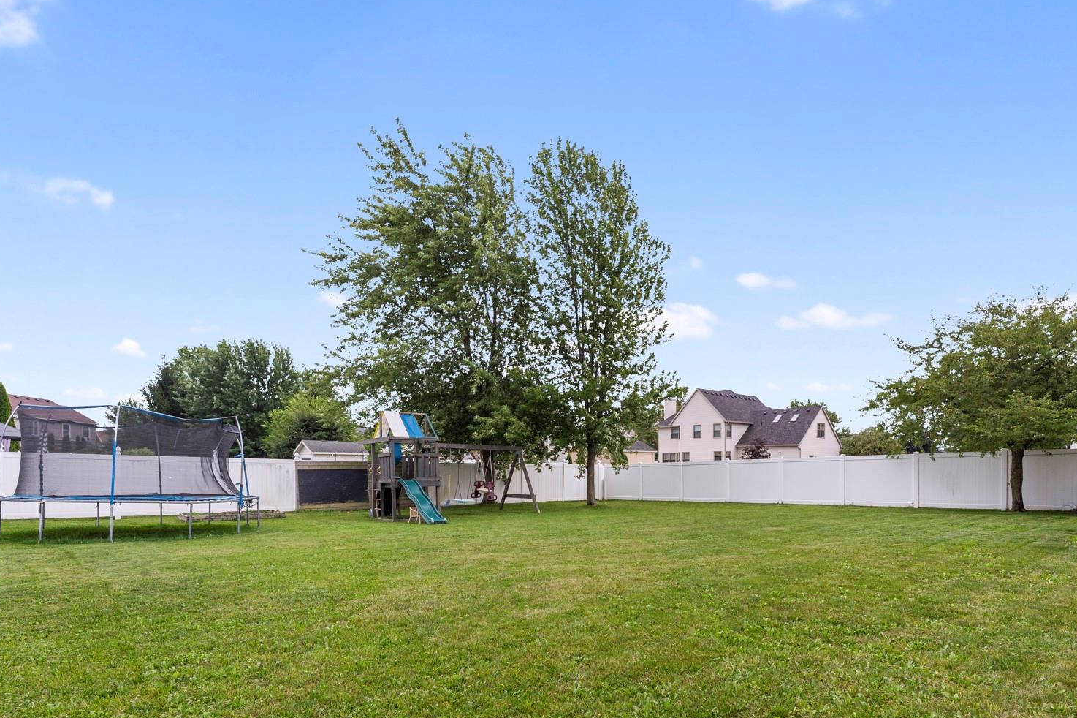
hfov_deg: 86.8
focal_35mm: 19
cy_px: 483
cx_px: 579
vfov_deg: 62.8
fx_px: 568
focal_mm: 14
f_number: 8
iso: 500
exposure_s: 1/400
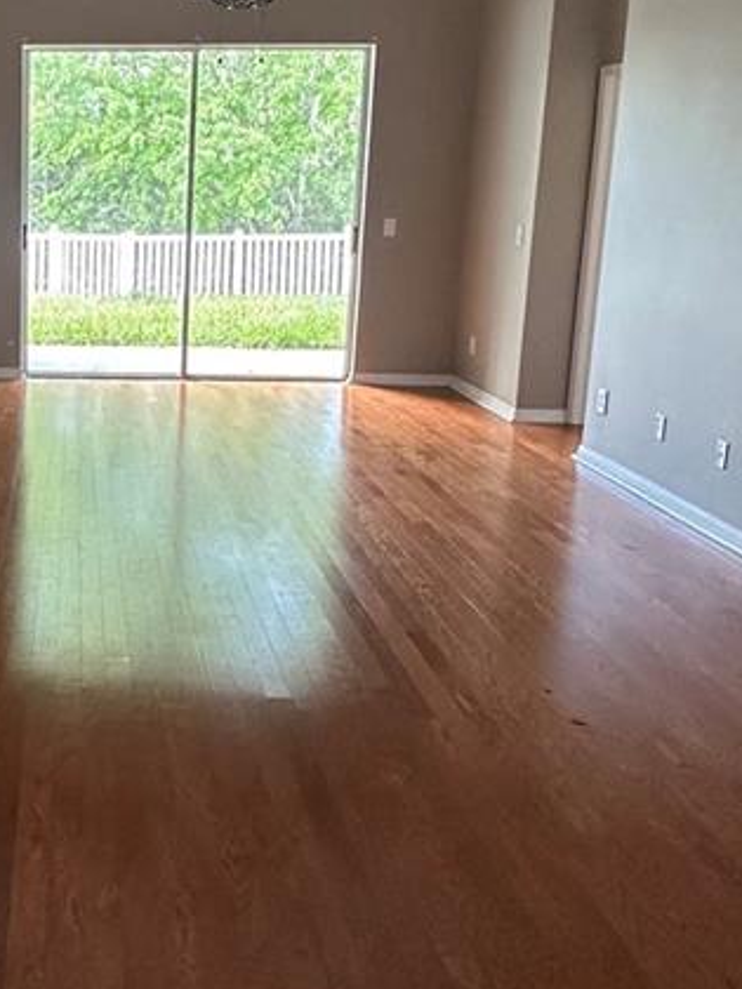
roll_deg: -0.3
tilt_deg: -11.1
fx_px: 1143
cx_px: 12
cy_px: 389
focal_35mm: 40
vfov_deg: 46.5
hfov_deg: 33.2
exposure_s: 1/99
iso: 250
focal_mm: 2.22
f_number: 2.2
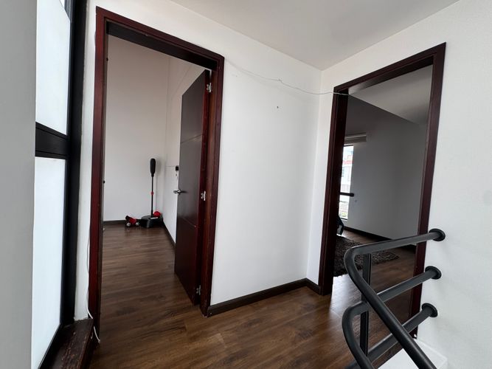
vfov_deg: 85.7
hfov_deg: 102.1
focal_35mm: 14
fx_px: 199
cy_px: 184
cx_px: 246
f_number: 2.2
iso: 40
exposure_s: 1/203
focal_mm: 2.22
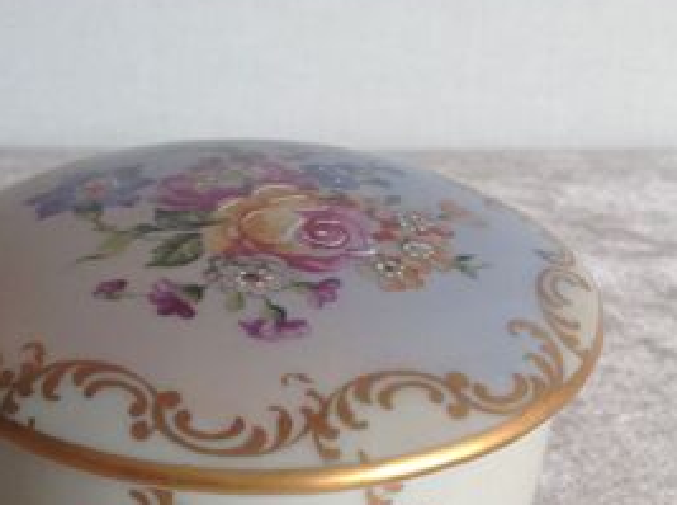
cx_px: 238
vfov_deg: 22.8
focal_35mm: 63
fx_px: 1229
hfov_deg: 30.6
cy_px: 423
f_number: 2.4
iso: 50
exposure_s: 1/60
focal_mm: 4.28
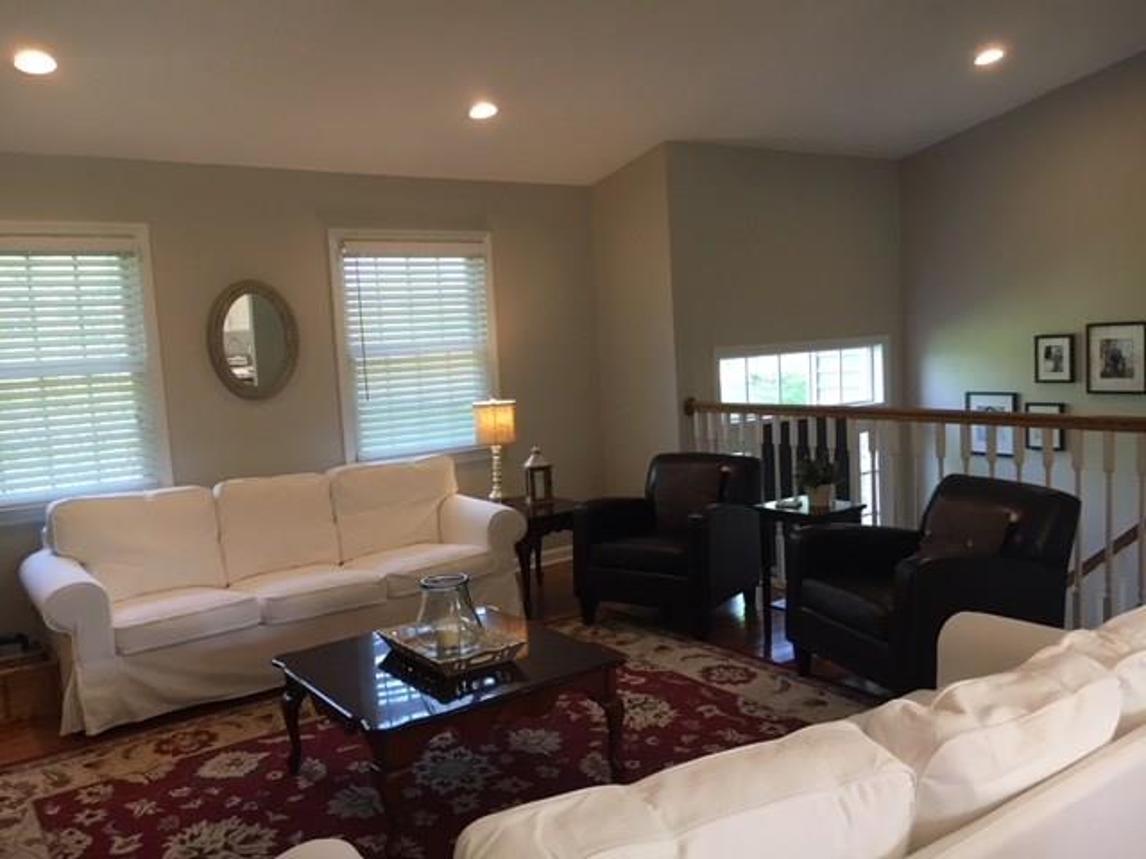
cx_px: 573
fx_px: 960
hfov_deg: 61.7
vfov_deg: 48.2
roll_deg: +3.5
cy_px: 430
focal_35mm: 29
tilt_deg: -5.9
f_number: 2.2
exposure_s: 1/30
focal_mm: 4.15
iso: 40
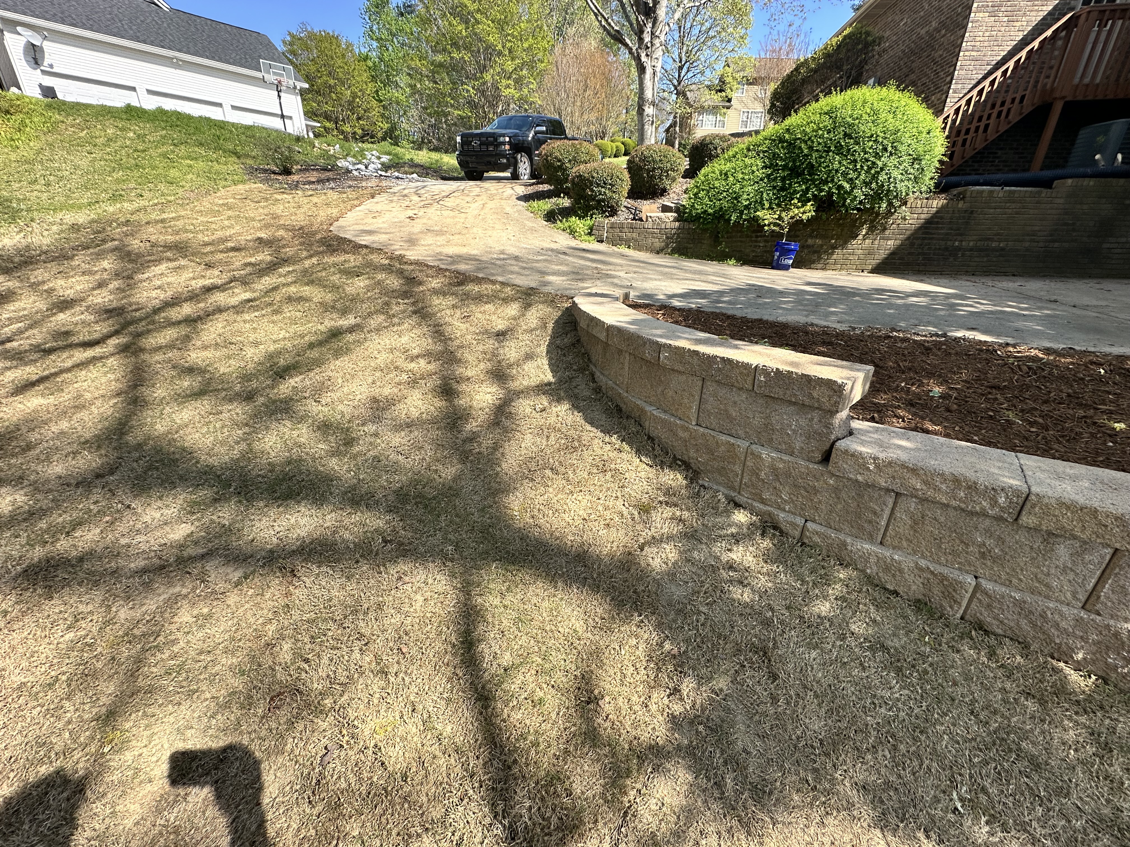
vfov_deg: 85.7
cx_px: 565
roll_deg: -0.5
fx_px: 457
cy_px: 424
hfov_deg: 102.1
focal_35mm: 14
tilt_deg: -21.4
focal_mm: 2.22
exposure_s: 1/673
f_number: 2.2
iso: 40
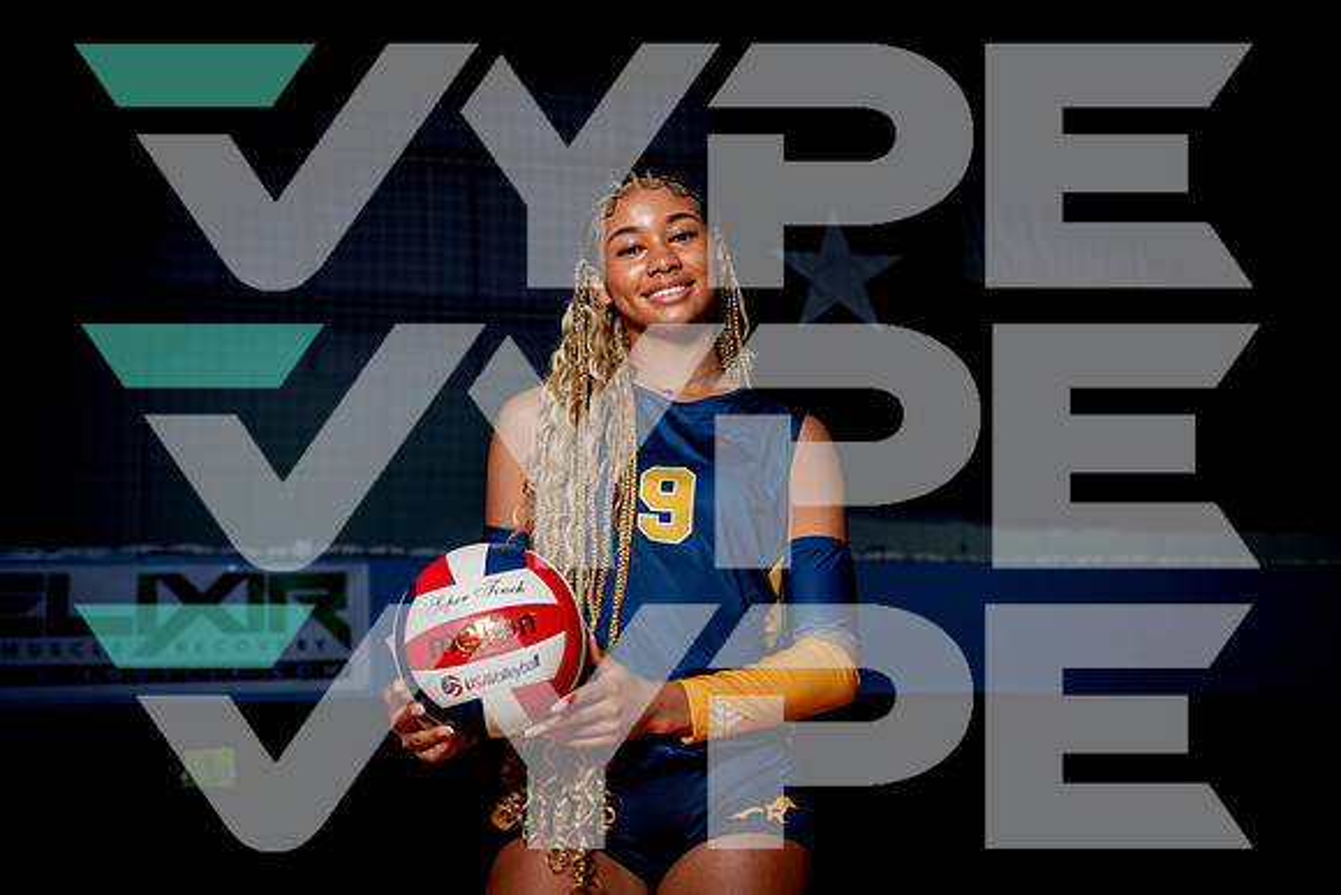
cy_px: 448
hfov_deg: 34.2
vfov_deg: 23.2
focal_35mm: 59
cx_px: 670
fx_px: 2180
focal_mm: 58
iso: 250
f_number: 4.5
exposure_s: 1/200
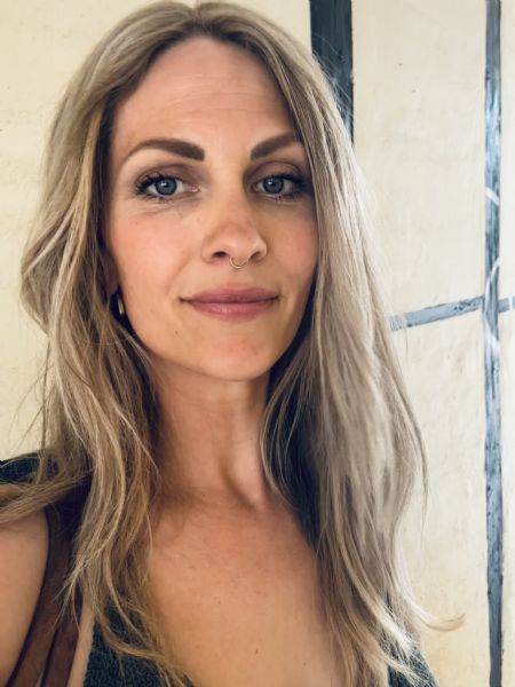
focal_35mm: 30
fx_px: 595
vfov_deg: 60.0
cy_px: 344
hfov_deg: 46.8
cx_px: 258
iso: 80
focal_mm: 2.69
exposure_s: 1/60
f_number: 1.9
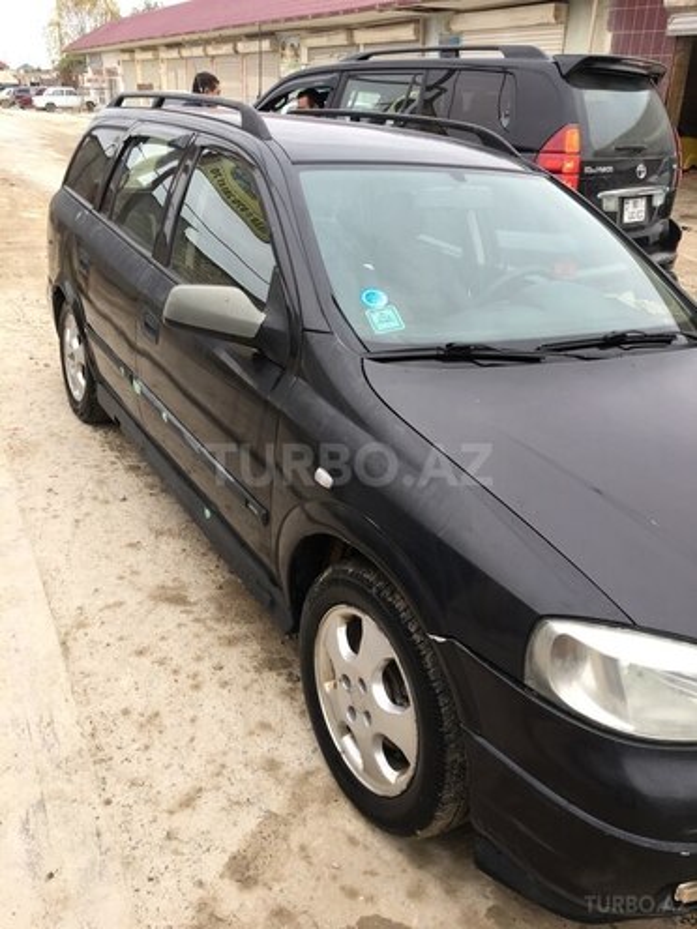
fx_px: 779
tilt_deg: -25.8
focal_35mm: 29
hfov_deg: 48.2
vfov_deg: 61.7
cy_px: 464
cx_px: 348
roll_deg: -2.3
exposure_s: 1/112
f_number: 2.2
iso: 25
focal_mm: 4.15
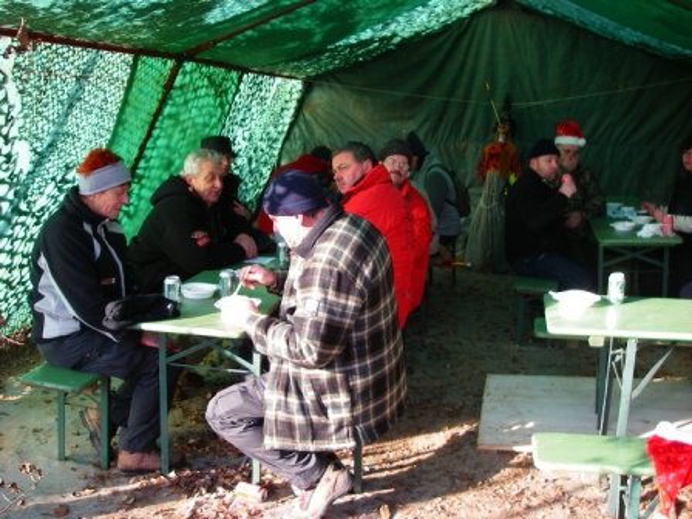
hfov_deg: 49.0
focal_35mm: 38
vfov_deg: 37.7
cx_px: 346
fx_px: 760
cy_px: 260
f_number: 3.3
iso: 64
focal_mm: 6.3
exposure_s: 1/80
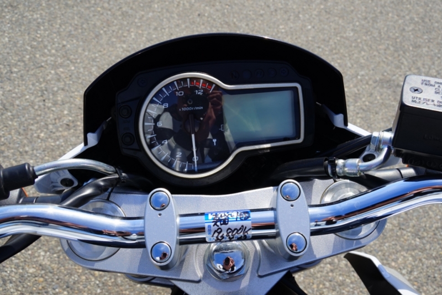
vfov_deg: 34.2
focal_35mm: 39
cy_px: 148
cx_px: 221
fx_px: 479
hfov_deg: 49.5
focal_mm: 26
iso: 100
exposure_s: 1/125
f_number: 11
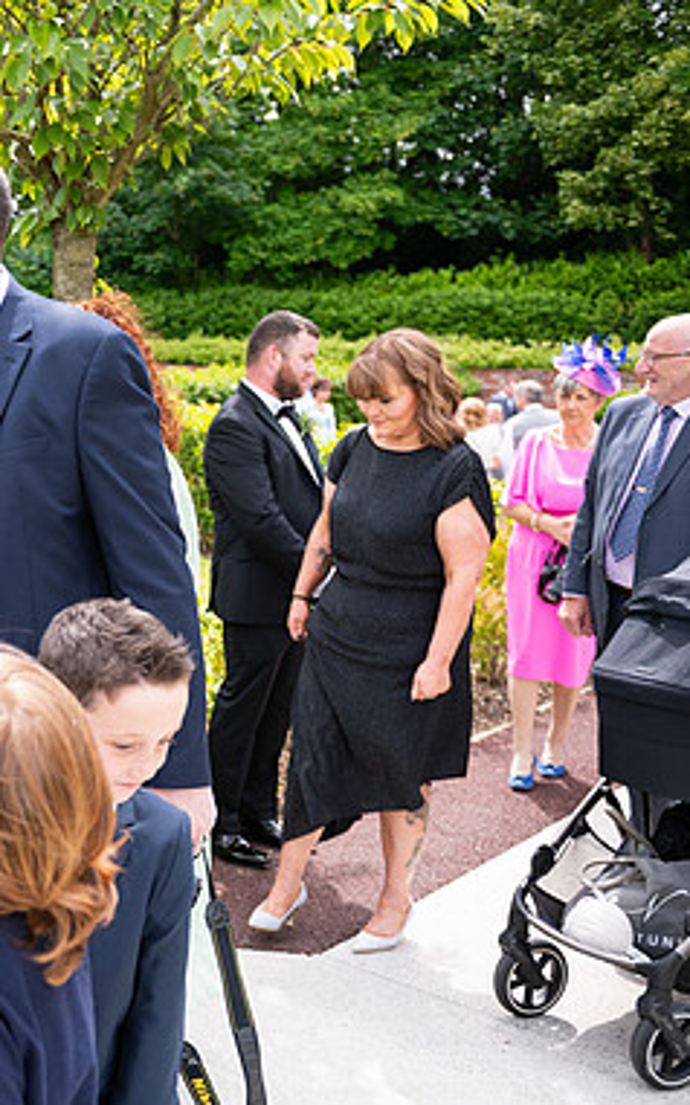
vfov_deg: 44.4
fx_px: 1354
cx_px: -110
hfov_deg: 25.9
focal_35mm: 45
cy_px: 547
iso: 250
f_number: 3.5
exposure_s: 1/1250
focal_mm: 29
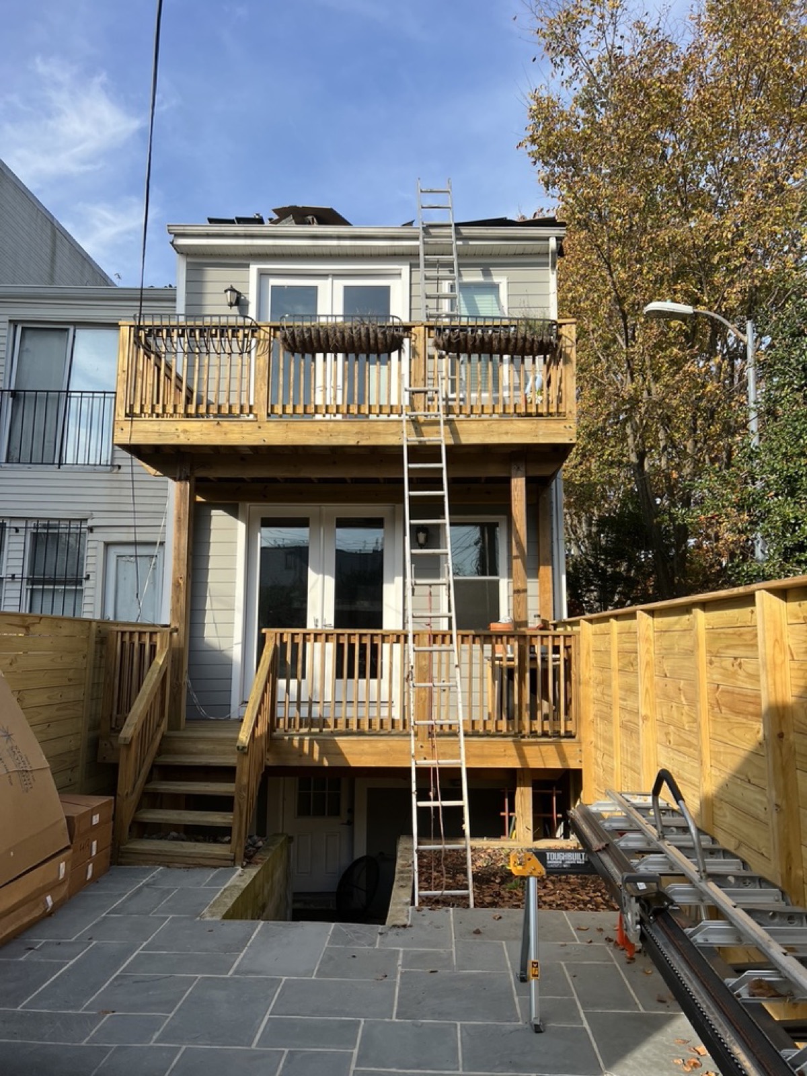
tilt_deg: +7.0
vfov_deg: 67.3
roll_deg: +2.5
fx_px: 808
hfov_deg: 53.1
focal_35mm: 26
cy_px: 538
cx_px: 404
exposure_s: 1/2404
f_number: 1.5
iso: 50
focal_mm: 5.7
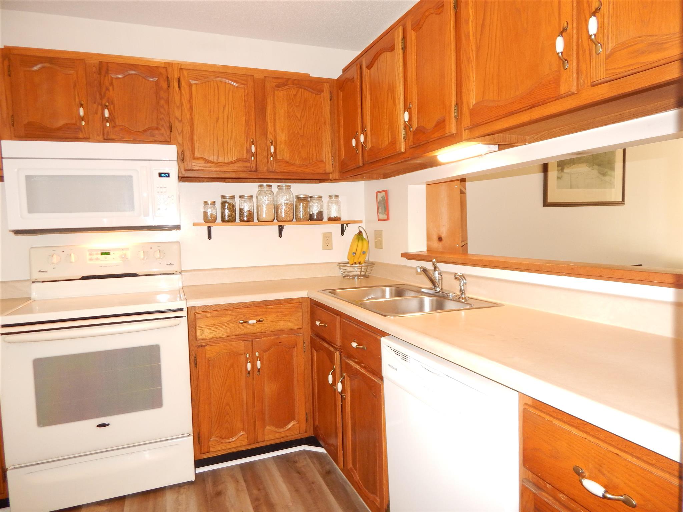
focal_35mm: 22
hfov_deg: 76.4
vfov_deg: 61.1
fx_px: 434
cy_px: 256
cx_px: 342
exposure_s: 1/30
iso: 200
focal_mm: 4
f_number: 3
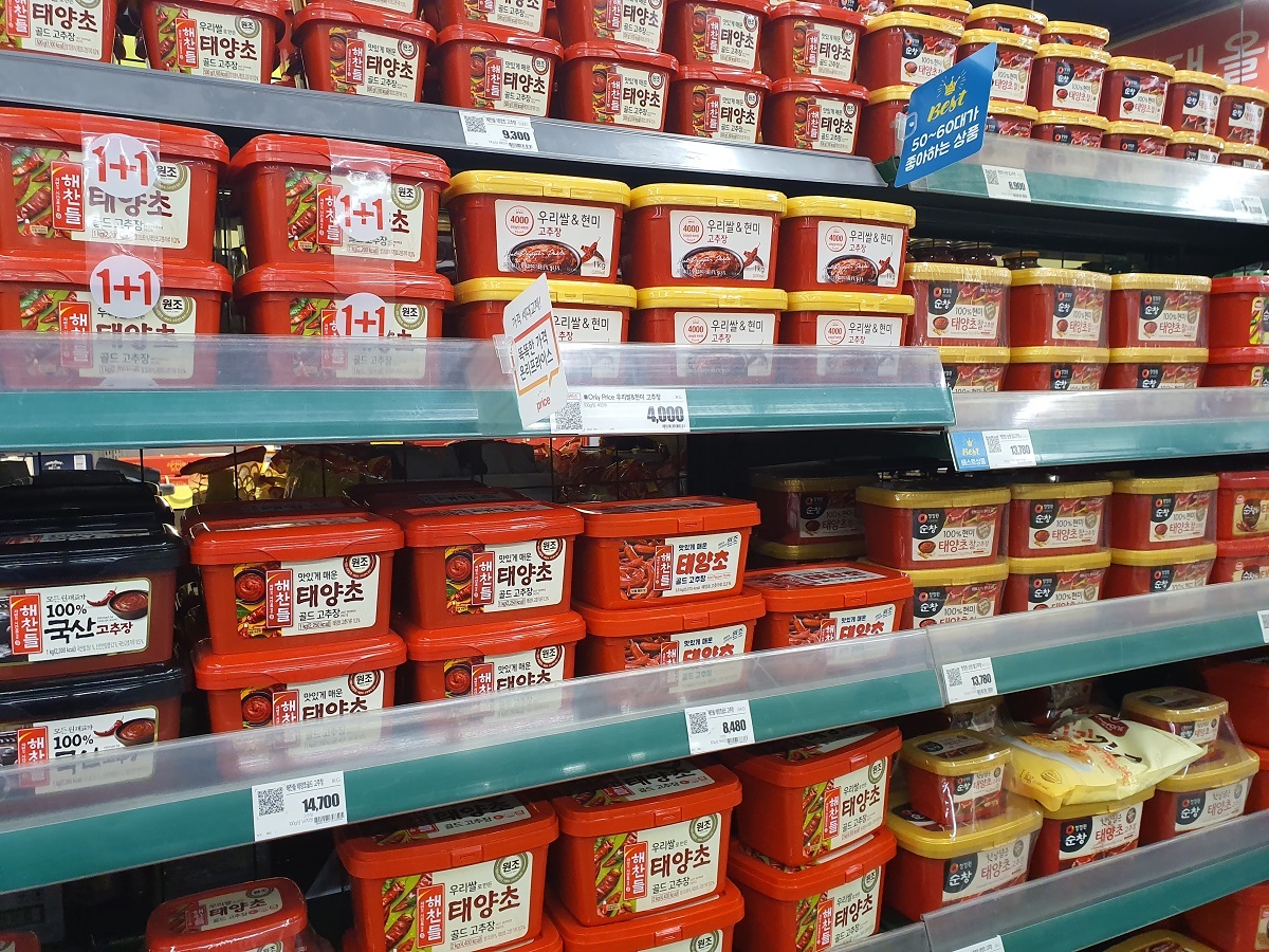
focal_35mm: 26
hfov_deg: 67.3
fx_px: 953
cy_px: 476
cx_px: 634
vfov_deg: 53.1
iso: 200
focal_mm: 4.3
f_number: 2.4
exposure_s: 1/60
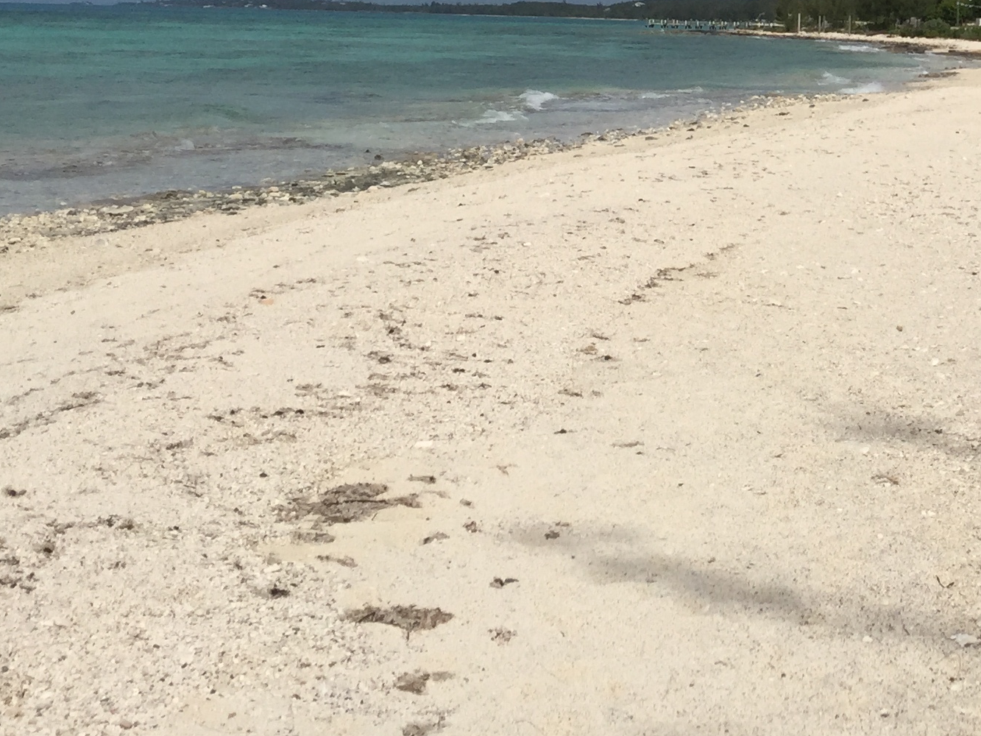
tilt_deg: +1.6
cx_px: 997
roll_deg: -2.7
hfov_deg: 25.9
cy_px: 19
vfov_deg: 20.2
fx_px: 2012
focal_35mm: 71
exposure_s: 1/5650
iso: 32
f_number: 2.2
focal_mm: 4.15
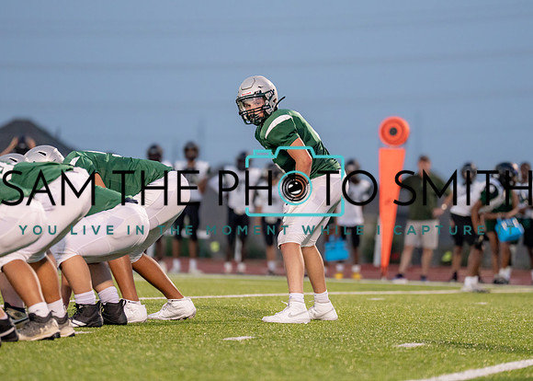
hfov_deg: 7.5
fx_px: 4084
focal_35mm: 270
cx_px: 308
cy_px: 175
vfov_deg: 5.3
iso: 1600
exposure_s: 1/1000
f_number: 2.8
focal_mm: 200
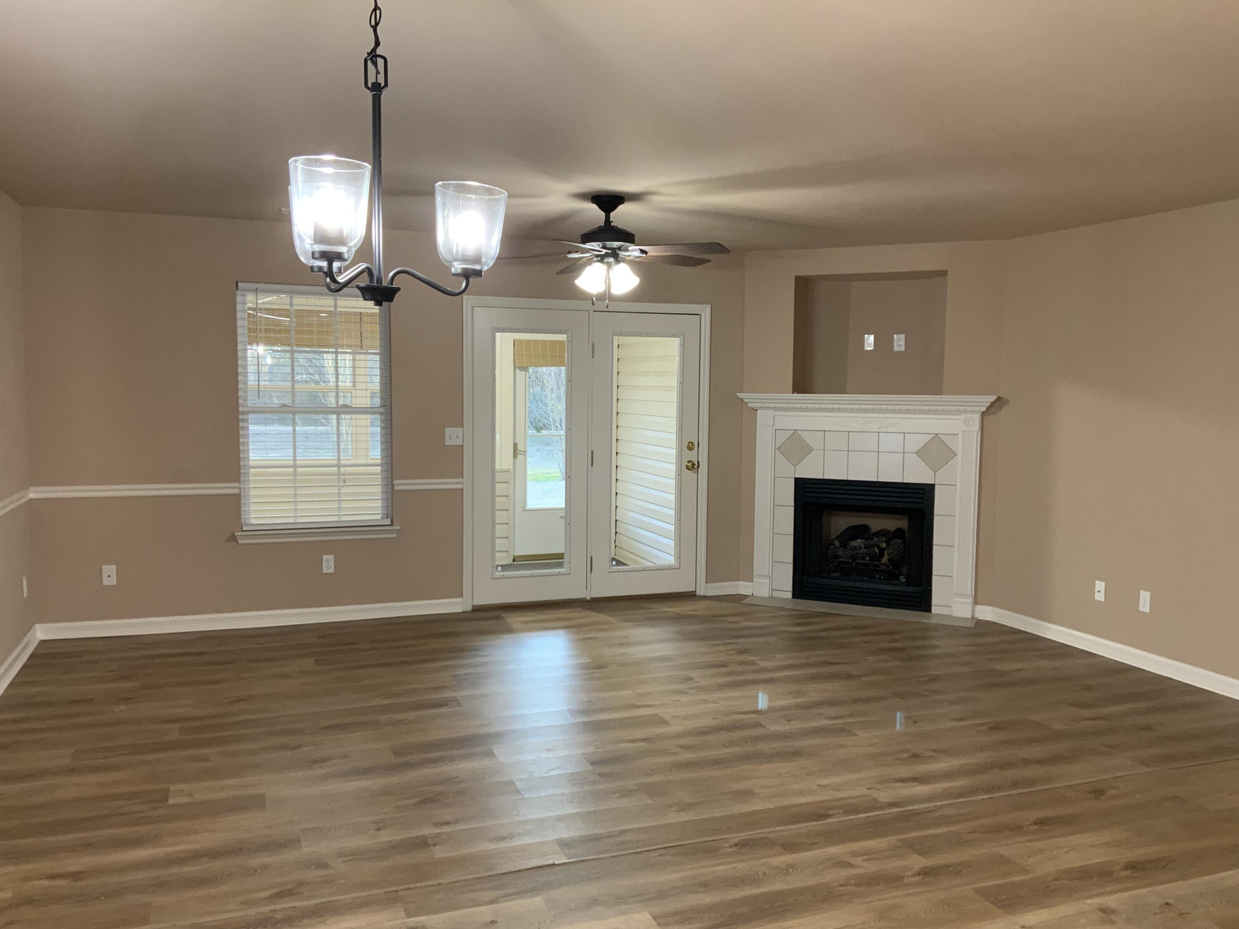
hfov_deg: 61.7
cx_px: 620
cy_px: 464
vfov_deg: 48.2
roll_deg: -1.6
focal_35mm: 29
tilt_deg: -3.7
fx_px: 1038
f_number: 1.8
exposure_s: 1/60
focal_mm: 3
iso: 160
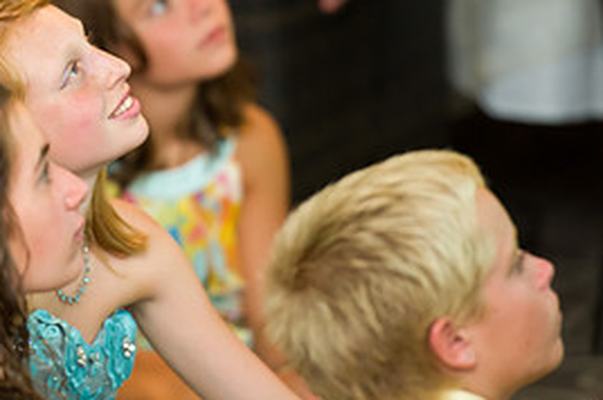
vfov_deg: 3.2
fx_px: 7244
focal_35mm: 433
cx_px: 83
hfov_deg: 4.8
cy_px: 92
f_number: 2.8
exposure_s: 1/50
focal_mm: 200
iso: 1600
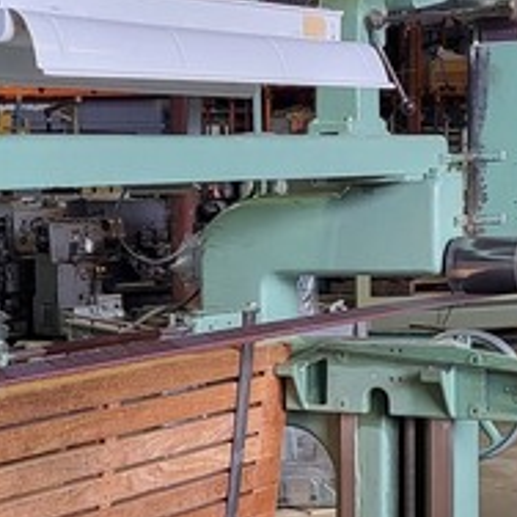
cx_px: -11
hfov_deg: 17.3
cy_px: 462
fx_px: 1656
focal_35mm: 98
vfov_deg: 17.5
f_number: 1.8
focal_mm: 5.4
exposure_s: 1/120
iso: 160
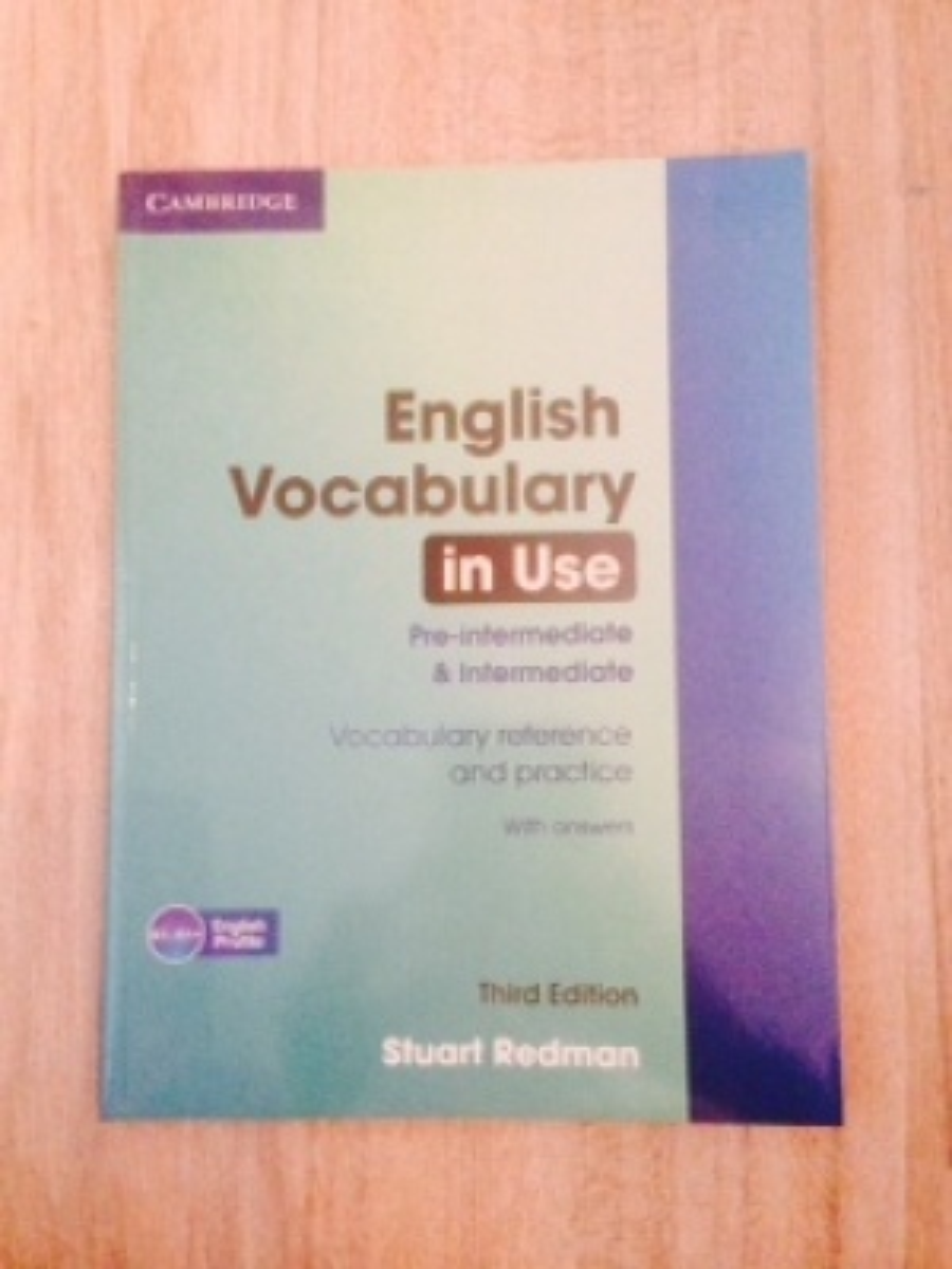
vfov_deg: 55.4
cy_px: 634
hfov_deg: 42.9
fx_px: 1210
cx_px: 476
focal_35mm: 33
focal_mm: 4.12
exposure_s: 1/15
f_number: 2.4
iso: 640
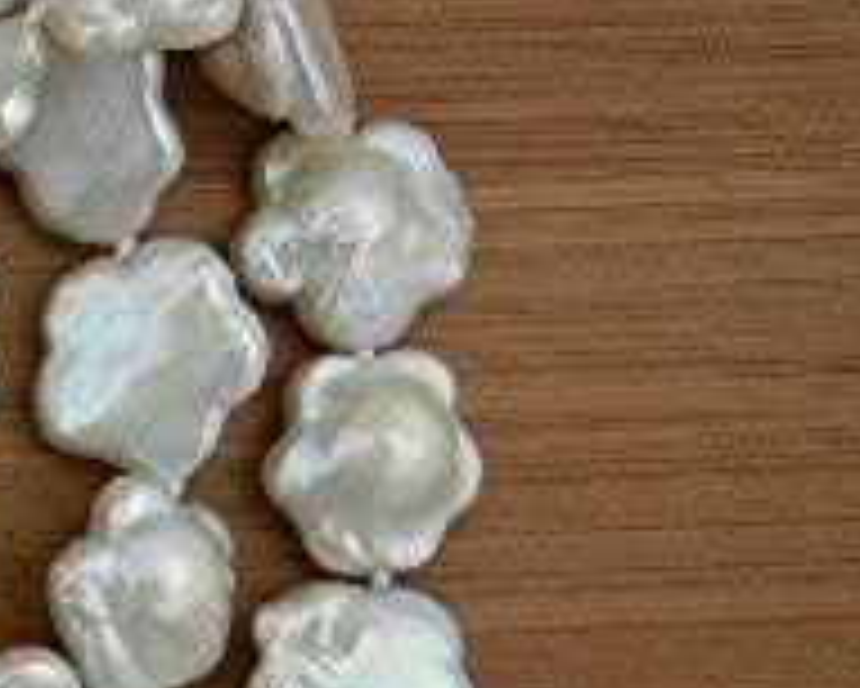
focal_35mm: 111
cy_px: 603
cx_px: -491
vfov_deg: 13.8
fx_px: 2827
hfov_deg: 15.7
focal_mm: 6.2
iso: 400
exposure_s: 1/38
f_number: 3.6
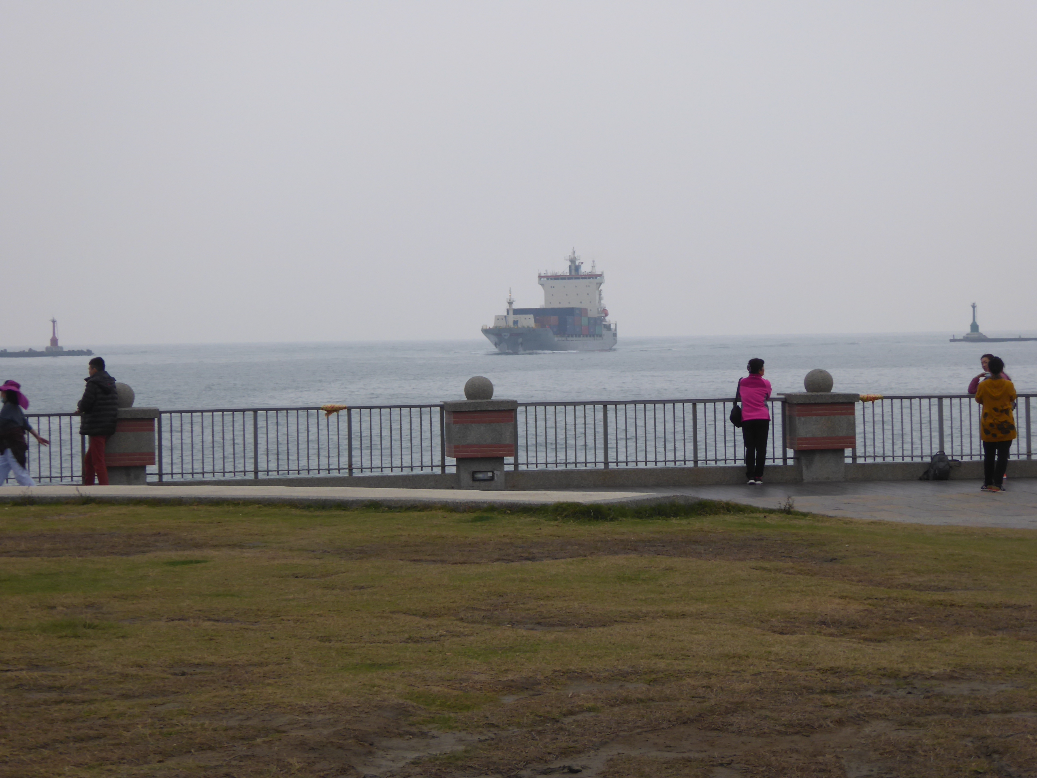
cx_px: 518
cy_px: 389
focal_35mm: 85
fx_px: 2546
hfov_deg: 23.0
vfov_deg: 17.4
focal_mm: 14.1
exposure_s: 1/60
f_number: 4.7
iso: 100
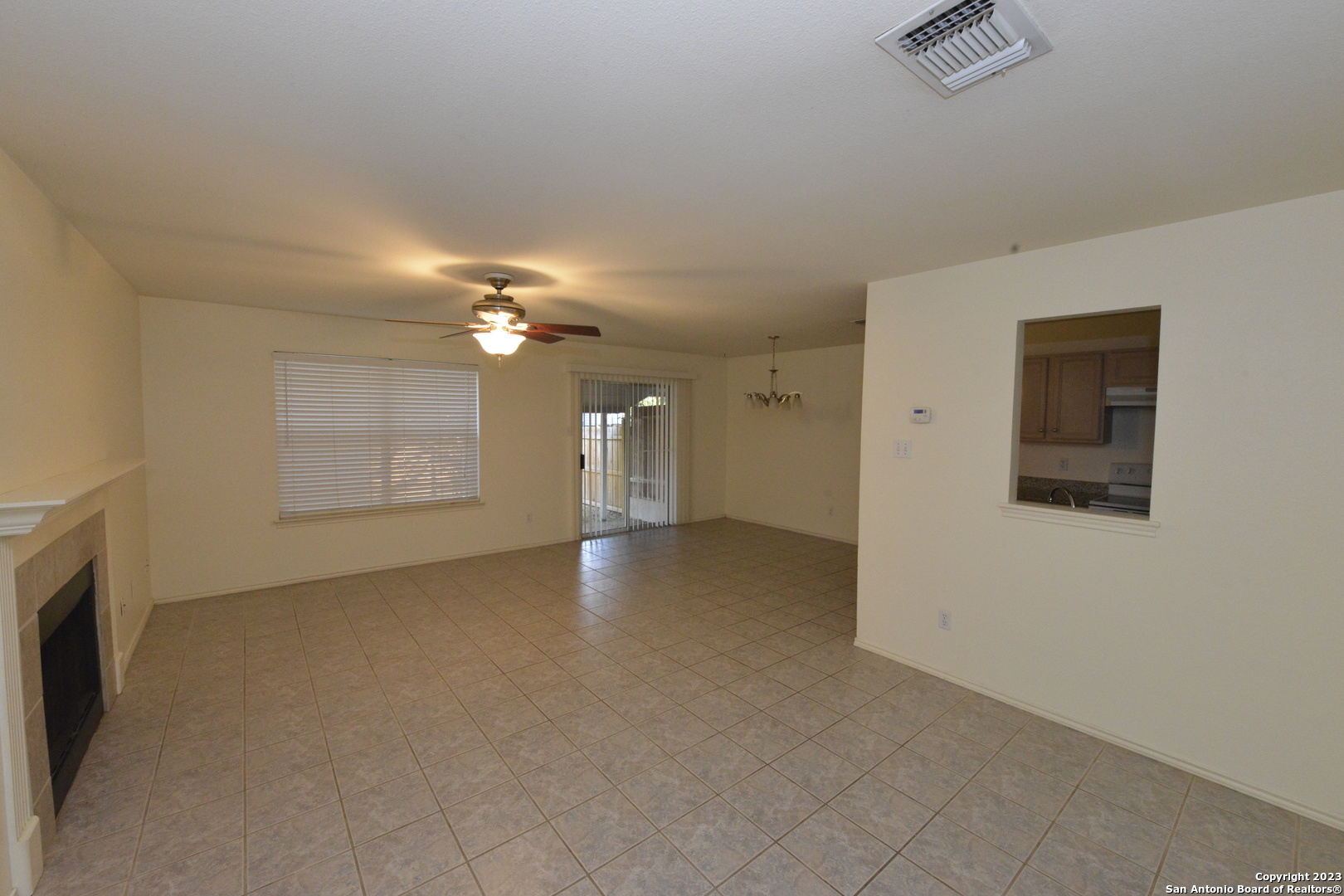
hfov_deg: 104.3
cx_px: 672
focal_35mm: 14
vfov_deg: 81.2
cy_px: 448
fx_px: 523
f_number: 11
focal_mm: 14
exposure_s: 1/60
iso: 6400
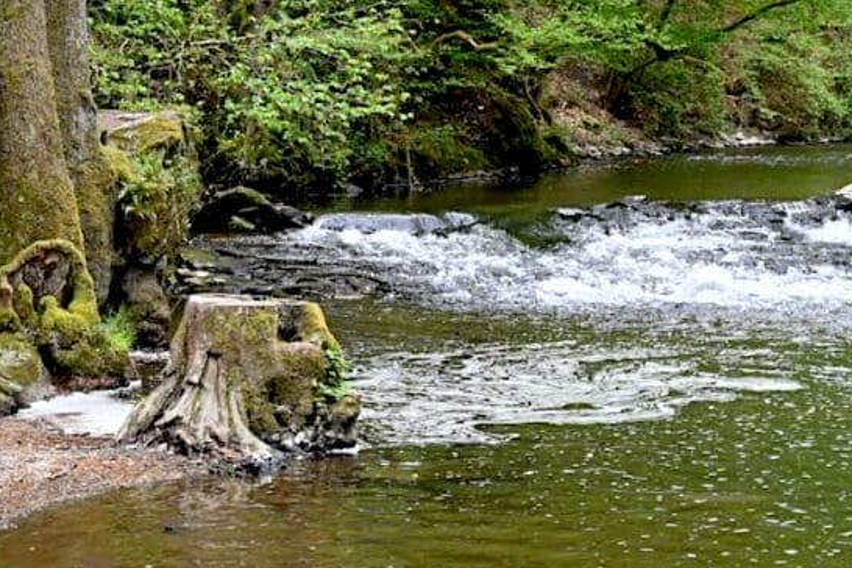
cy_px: 108
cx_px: 345
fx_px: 2485
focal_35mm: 105
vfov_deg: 13.0
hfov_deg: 19.4
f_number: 4
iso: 400
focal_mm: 56
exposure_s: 1/200
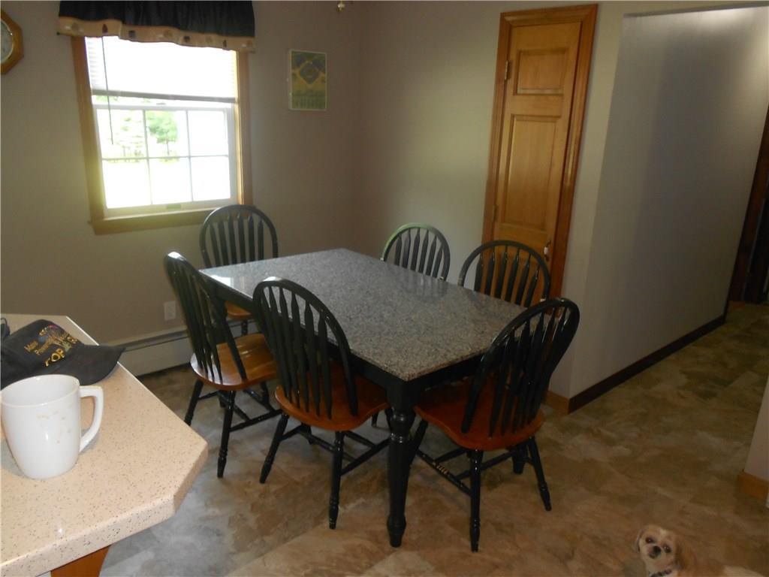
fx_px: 578
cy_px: 288
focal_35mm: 26
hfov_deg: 67.3
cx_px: 384
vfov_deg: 53.1
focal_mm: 4.6
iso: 200
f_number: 3.2
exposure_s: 1/25
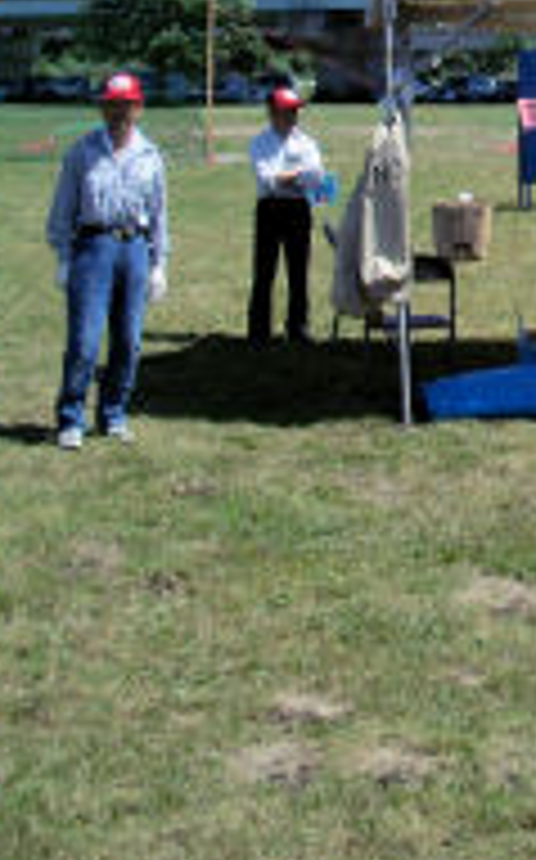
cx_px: 682
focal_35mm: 82
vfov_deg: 24.3
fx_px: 1921
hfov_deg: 15.2
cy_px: 41
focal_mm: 5.8
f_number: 4.3
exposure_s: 1/1250
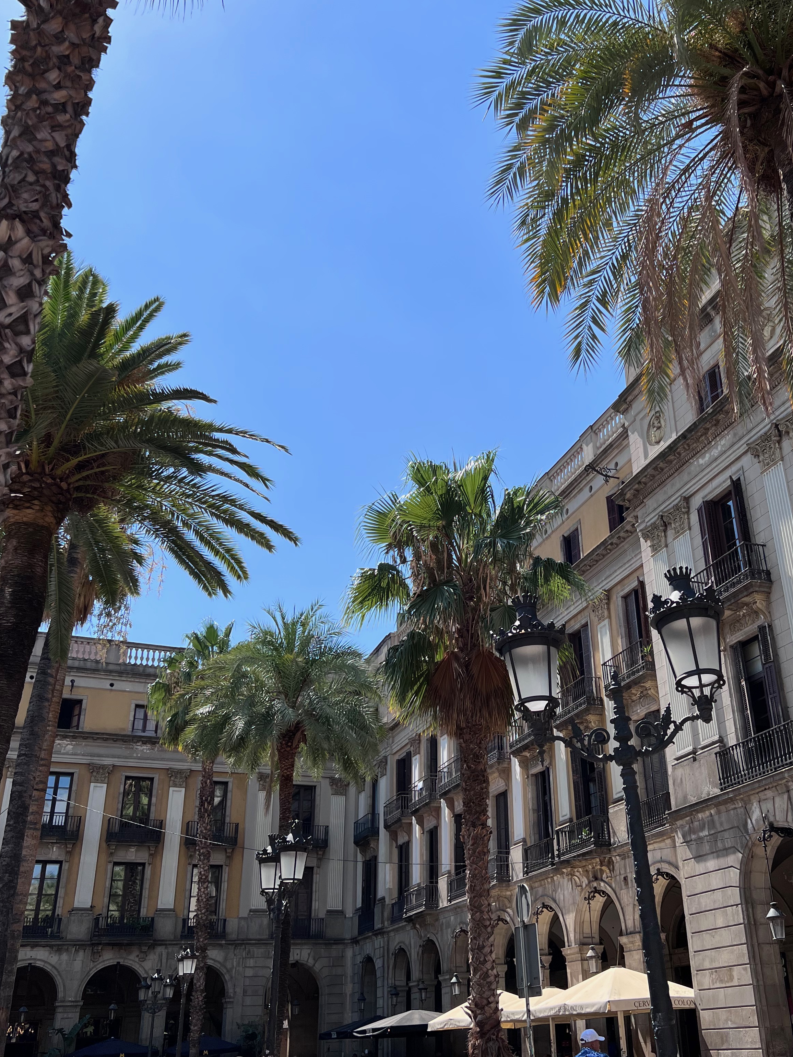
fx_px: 1039
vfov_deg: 54.0
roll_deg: +1.7
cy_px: 520
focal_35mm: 34
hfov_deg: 41.5
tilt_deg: +25.7
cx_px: 495
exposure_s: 1/5076
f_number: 1.5
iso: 50
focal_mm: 5.7
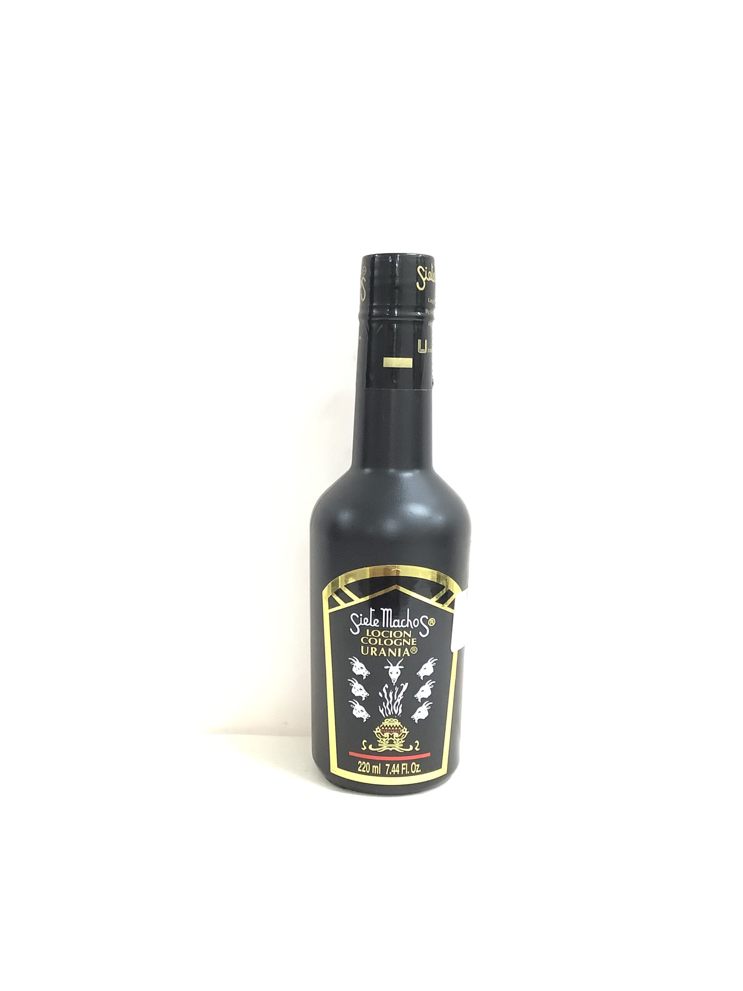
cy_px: 496
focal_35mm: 31
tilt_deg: -10.0
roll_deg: +1.0
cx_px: 372
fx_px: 887
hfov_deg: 45.4
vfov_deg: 58.4
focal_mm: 3.3
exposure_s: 1/40
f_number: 2.4
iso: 250
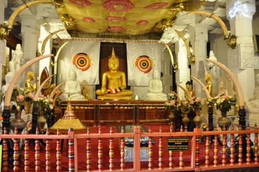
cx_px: 130
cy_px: 86
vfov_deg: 47.9
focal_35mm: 27
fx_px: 194
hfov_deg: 67.4
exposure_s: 1/10
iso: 800
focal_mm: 18
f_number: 3.5
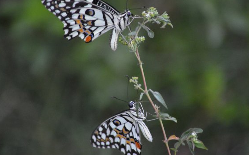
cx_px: 120
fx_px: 2945
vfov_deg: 3.0
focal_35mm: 434
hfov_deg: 4.8
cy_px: 73
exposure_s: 1/250
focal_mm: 260
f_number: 5.6
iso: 3200
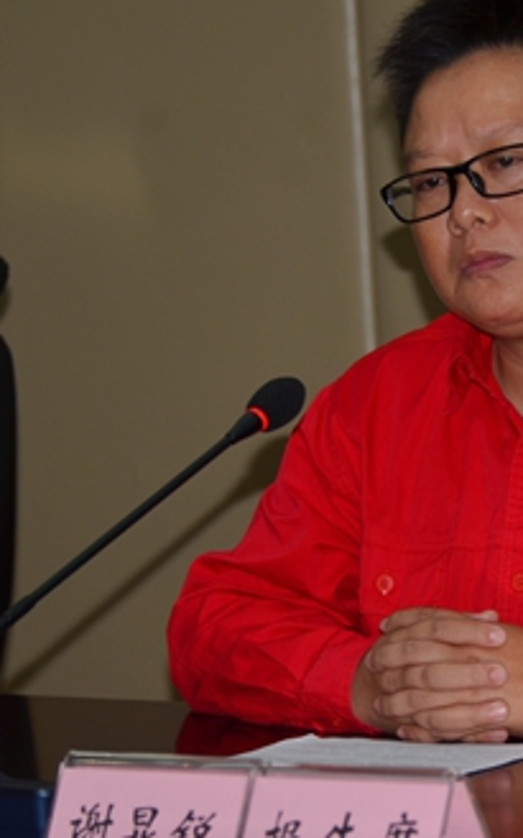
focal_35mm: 209
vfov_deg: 10.0
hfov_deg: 6.3
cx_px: 446
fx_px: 4766
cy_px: 420
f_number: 5.3
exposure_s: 1/60
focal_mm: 90
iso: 100
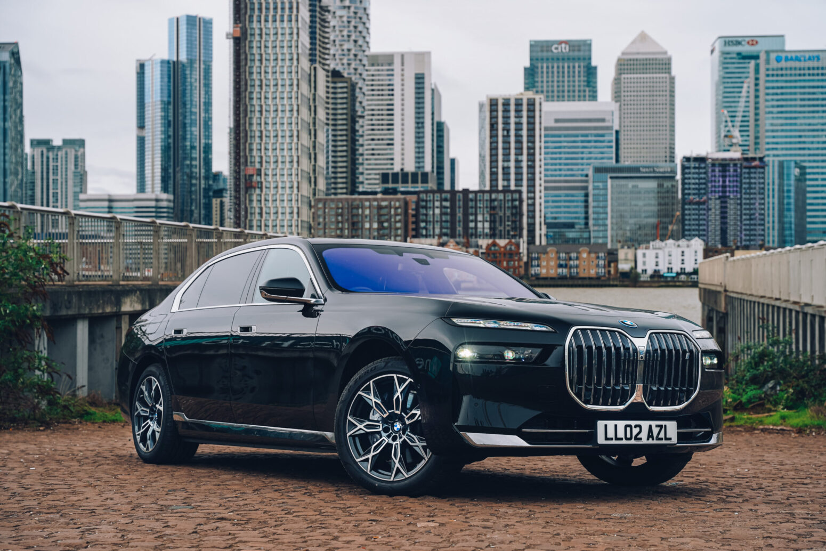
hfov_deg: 35.2
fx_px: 1301
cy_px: 276
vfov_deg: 23.9
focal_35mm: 57
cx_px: 413
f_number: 4.5
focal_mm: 56.7
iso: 100
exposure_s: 1/100
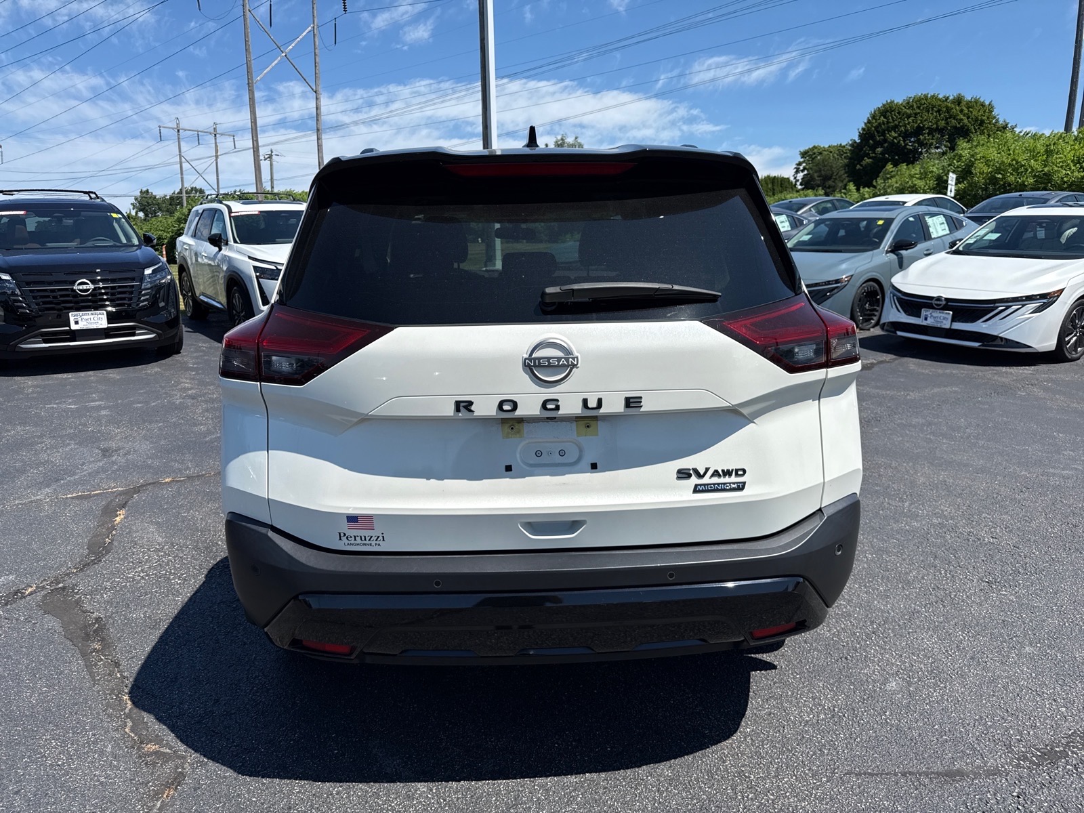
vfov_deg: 56.8
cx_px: 542
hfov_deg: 71.6
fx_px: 752
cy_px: 406
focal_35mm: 24
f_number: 1.78
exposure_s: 1/5319
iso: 80
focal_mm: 6.76
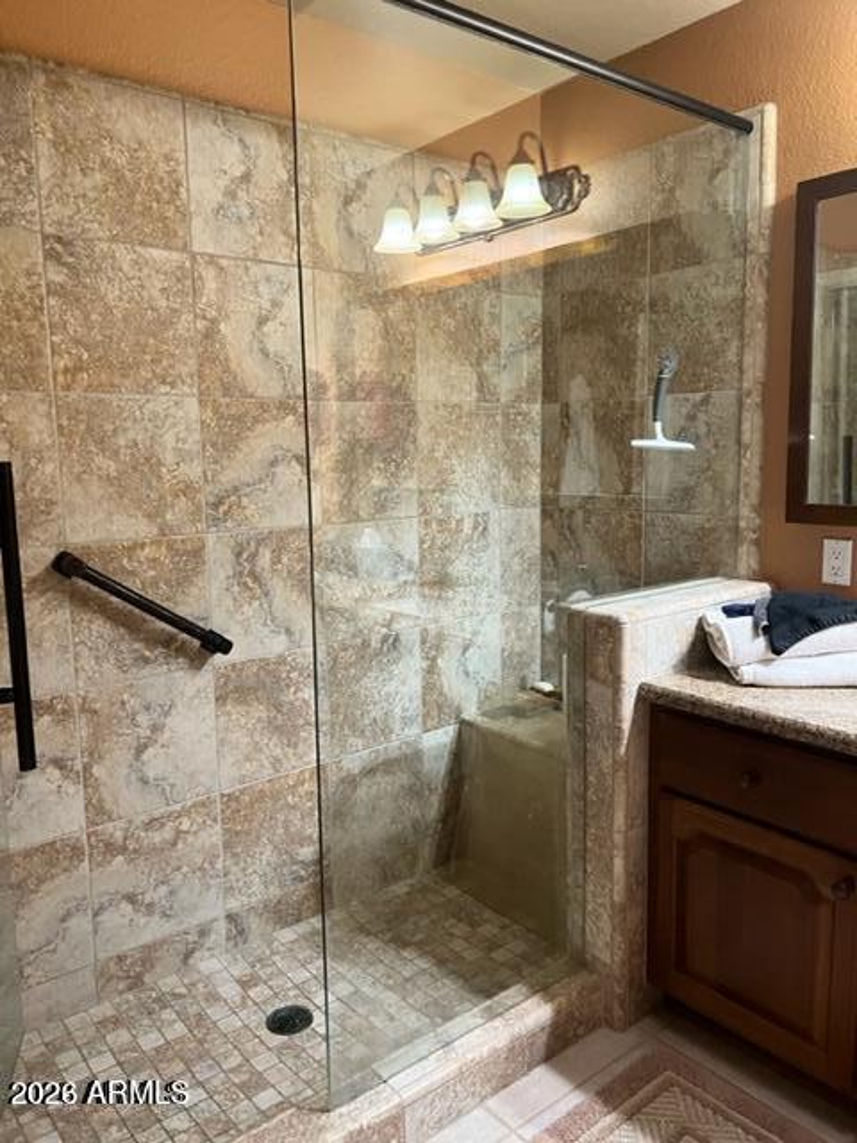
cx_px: 428
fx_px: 858
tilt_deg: -7.1
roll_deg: +0.2
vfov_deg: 67.3
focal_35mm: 26
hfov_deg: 53.1
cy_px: 572
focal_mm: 5.7
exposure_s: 1/60
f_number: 1.5
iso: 320
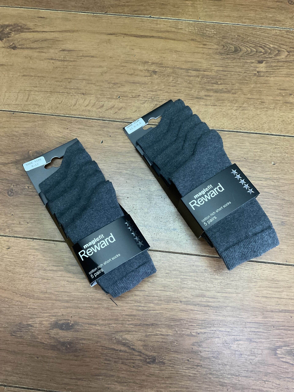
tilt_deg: -77.2
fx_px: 328
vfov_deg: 61.7
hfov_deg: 48.2
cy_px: 196
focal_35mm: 29
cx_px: 147
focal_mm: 3
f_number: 1.8
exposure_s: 1/50
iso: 160
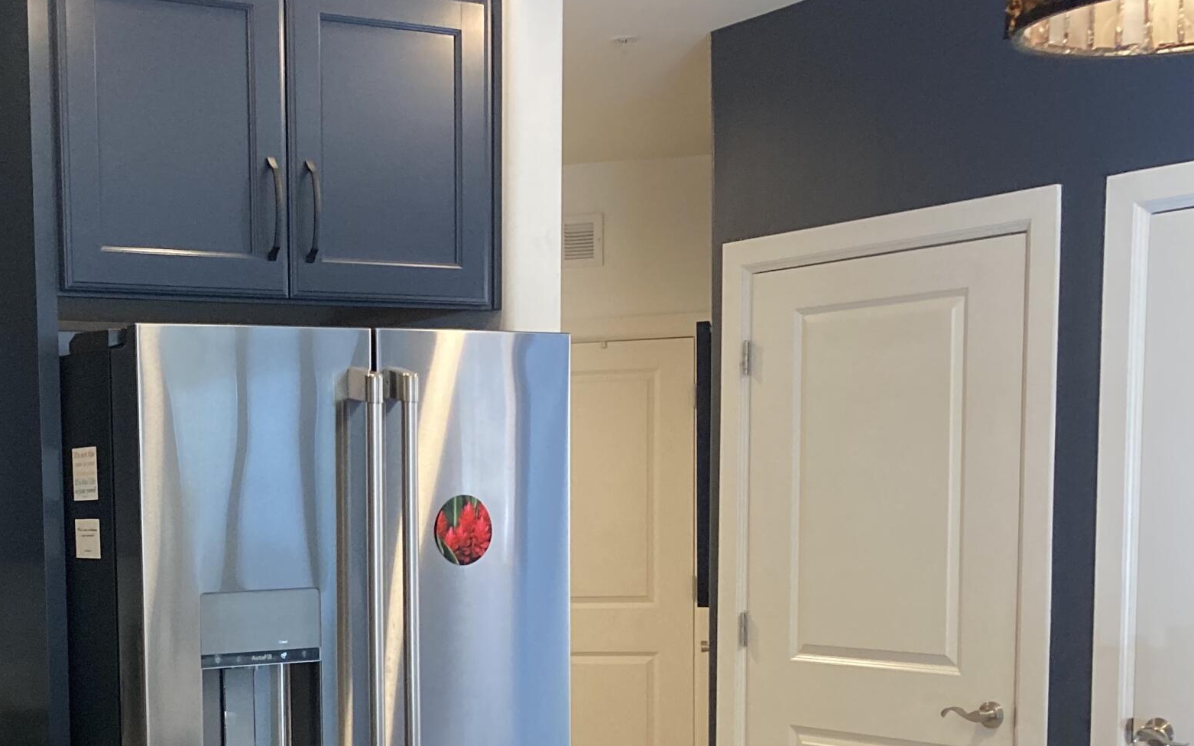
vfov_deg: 22.2
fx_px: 1855
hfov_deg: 34.5
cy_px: 680
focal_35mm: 57
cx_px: 219
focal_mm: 3.99
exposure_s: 1/60
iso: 250
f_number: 1.8
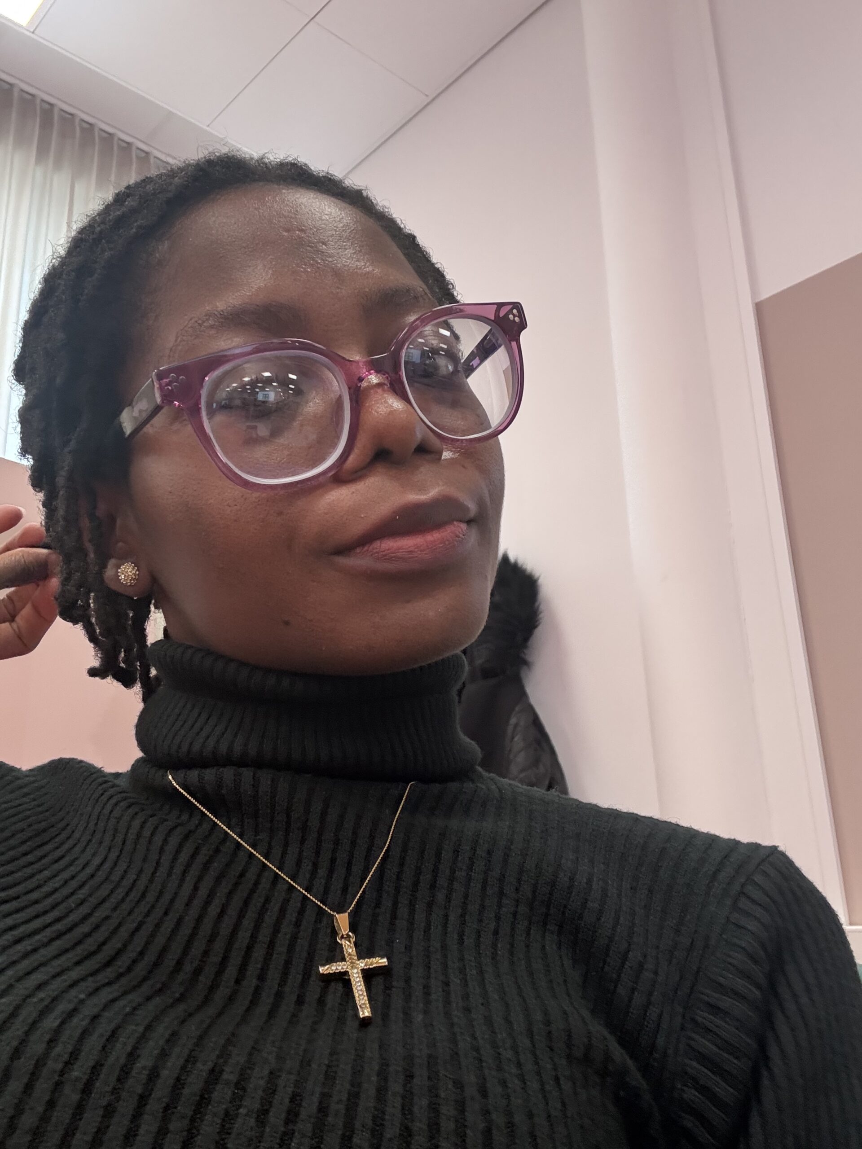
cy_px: 574
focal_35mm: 30
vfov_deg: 60.0
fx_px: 996
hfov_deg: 46.8
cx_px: 431
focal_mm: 2.69
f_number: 1.9
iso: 320
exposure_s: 1/50
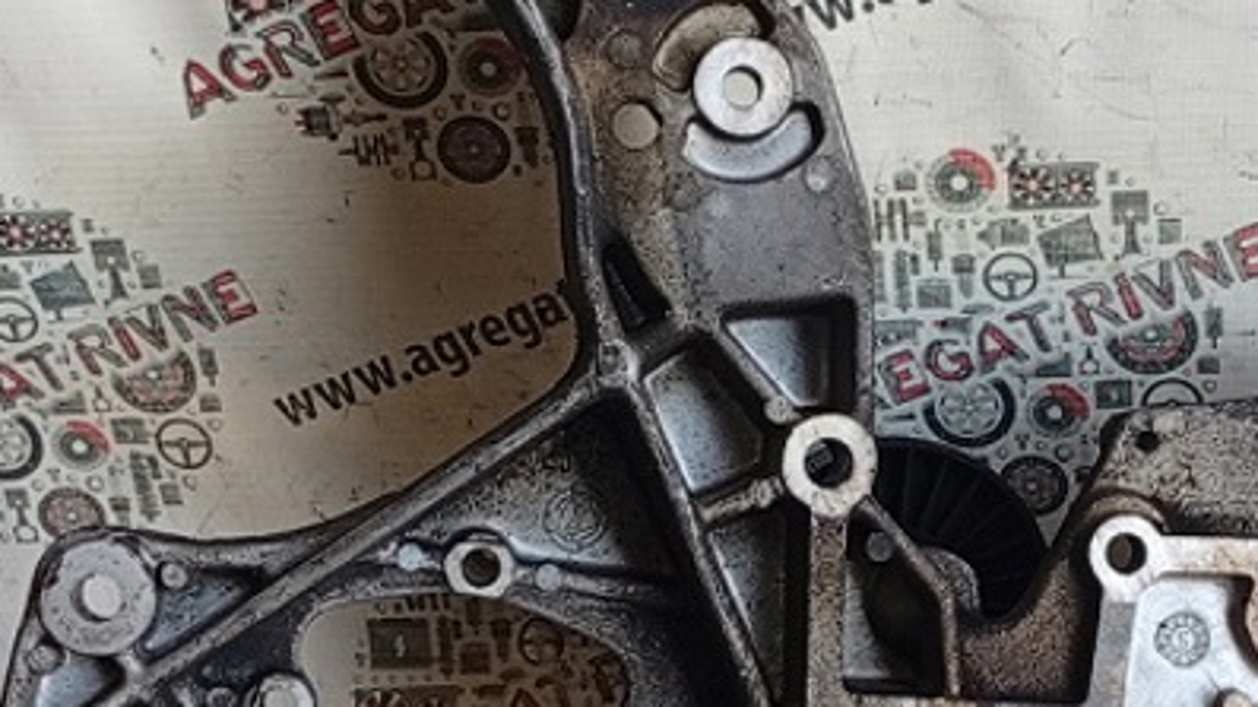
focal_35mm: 91
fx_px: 3034
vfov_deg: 13.3
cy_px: 453
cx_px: 737
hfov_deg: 23.4
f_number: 1.8
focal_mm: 3.96
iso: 120
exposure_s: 1/50
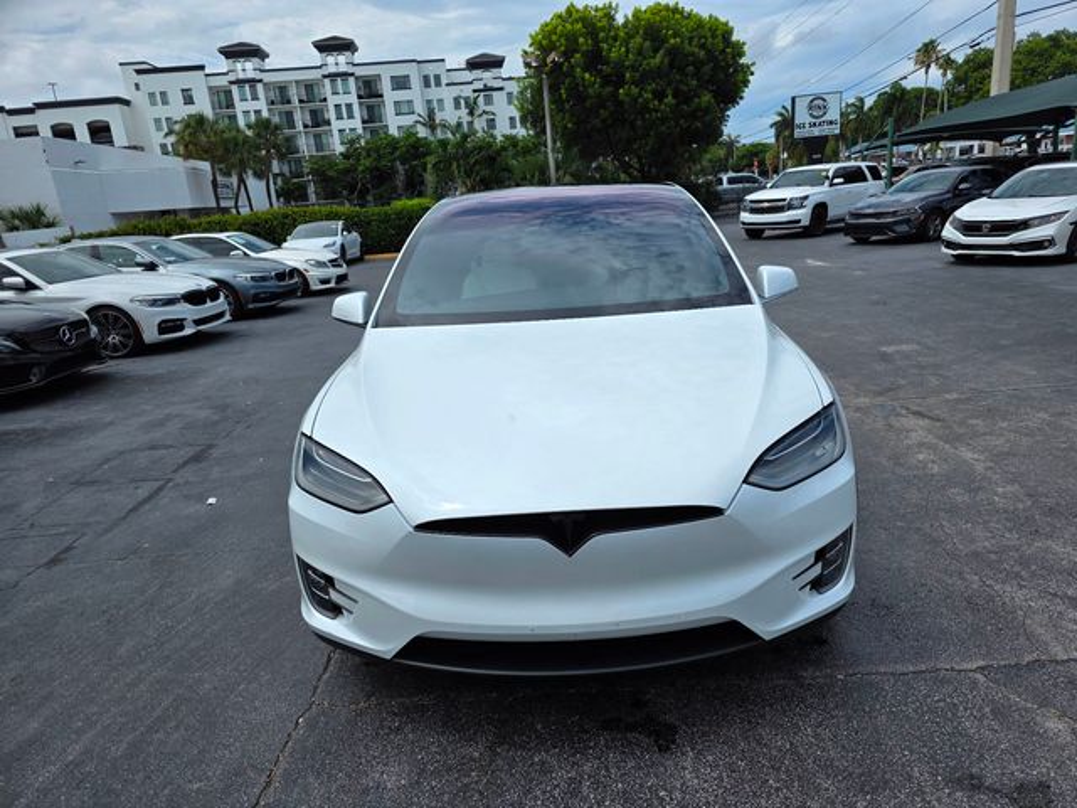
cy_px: 404
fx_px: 716
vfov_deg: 58.9
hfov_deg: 73.9
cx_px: 538
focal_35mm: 23
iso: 80
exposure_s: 1/7944
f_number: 1.7
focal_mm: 6.3
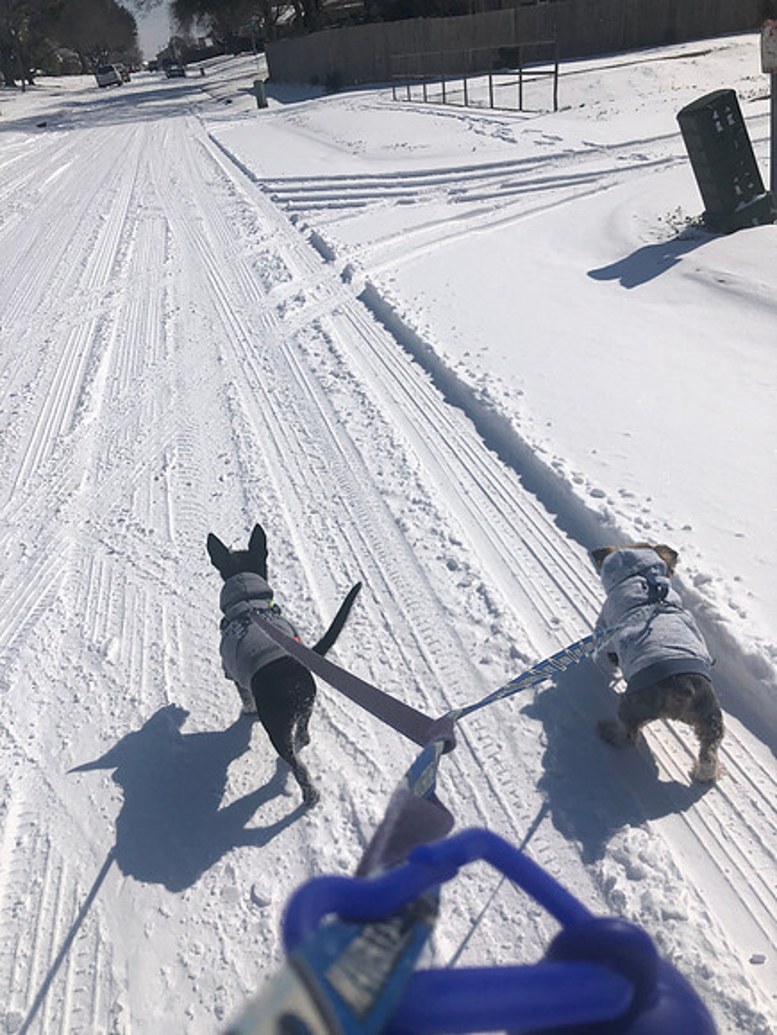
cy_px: 518
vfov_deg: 63.4
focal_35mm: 28
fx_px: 838
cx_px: 388
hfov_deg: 49.7
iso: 25
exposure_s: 1/12195
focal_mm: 4
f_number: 1.8
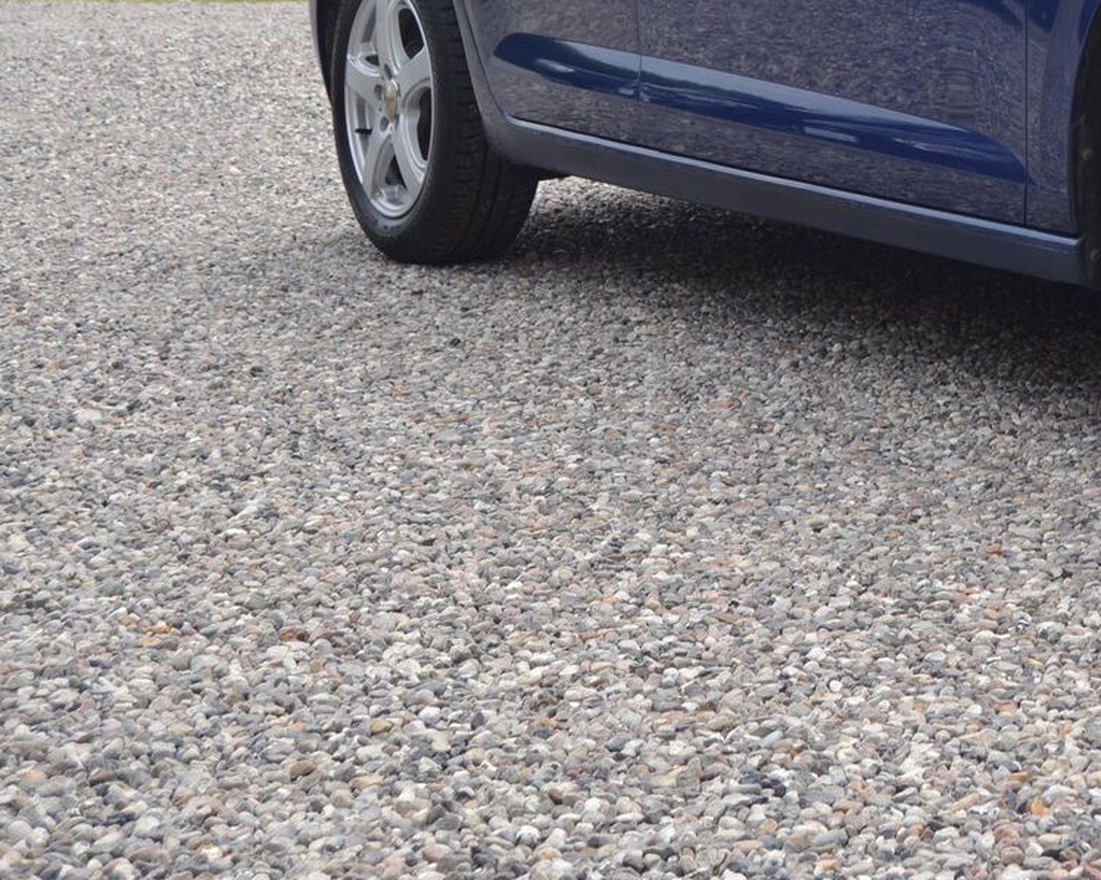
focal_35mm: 94
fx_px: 3062
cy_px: -38
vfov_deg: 16.0
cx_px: 1339
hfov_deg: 19.2
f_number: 7.1
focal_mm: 26
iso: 100
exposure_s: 1/200
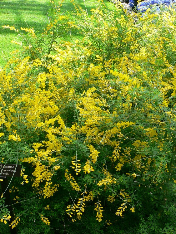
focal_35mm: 35
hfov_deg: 40.7
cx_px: 88
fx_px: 237
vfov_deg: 52.6
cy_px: 117
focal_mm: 4.6
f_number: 4
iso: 100
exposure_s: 1/100
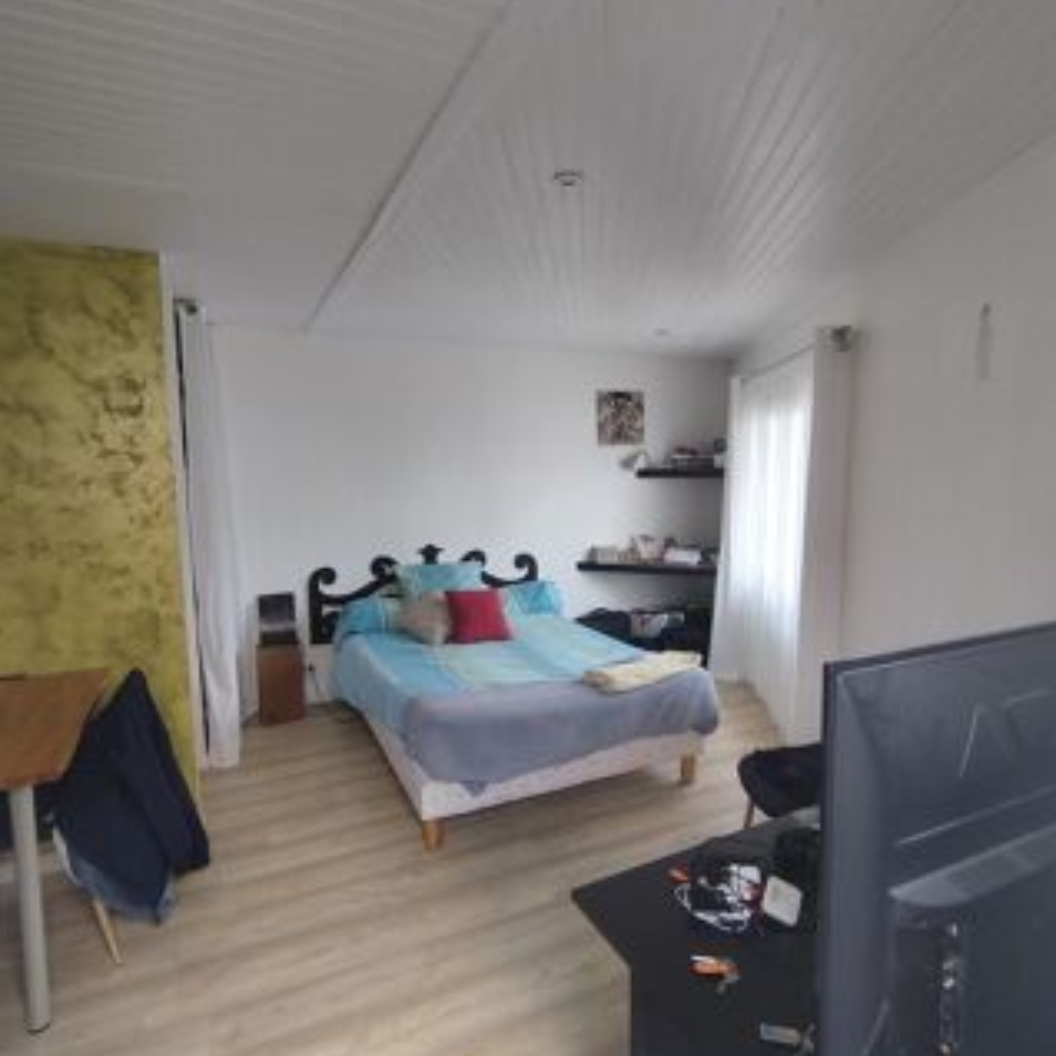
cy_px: 530
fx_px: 656
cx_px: 528
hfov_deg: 77.7
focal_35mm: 19
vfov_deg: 77.7
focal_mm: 1.65
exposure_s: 1/50
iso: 60
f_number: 2.2
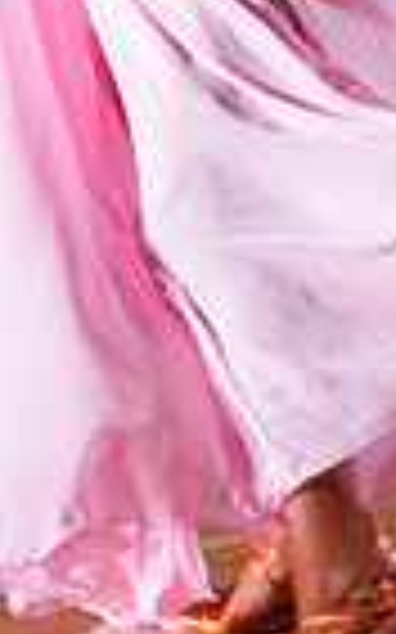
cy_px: -198
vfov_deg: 5.3
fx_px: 6759
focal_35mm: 391
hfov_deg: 3.3
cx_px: -227
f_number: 4.5
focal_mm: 93
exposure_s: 1/400
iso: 6400
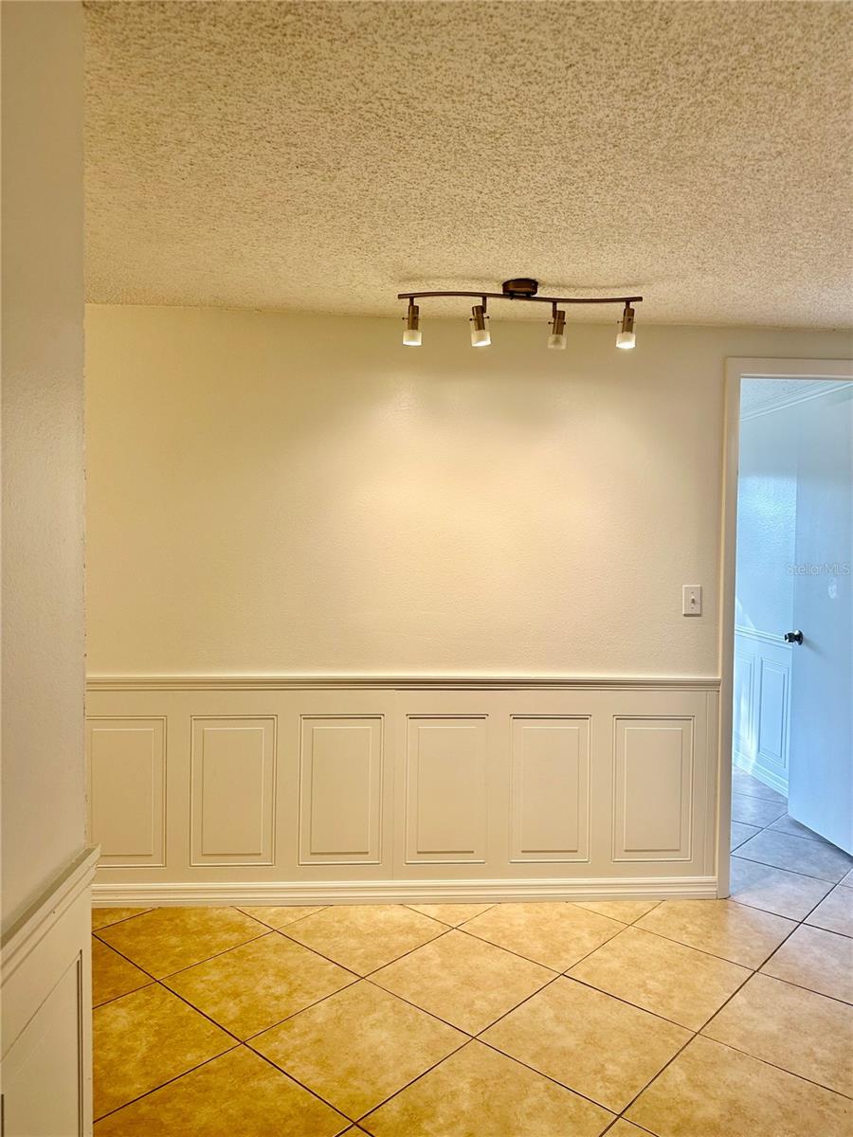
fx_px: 789
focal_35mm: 24
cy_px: 568
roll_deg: -3.1
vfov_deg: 71.6
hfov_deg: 56.8
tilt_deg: -2.3
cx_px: 426
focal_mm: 6.86
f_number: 1.78
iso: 125
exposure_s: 1/120
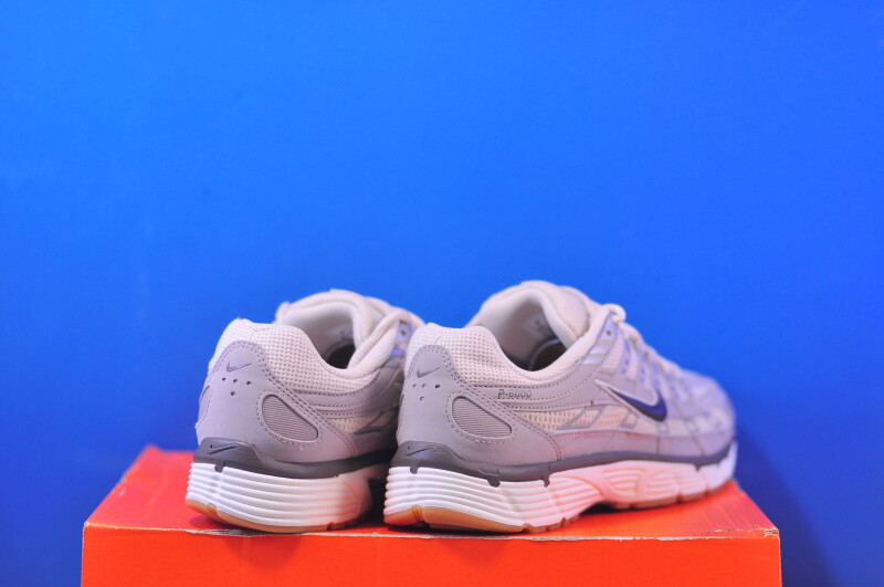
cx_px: 442
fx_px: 1839
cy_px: 294
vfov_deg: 18.1
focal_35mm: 75
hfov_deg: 27.0
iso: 250
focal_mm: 50
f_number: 2.2
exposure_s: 1/320
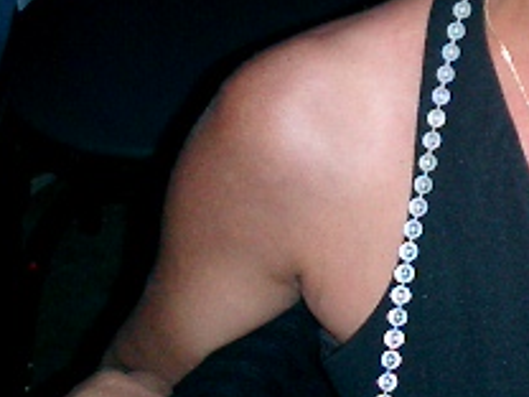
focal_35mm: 111
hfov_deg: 16.5
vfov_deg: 12.8
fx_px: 1696
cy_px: -143
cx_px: 745
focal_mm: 7.5
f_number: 3.2
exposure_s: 1/30
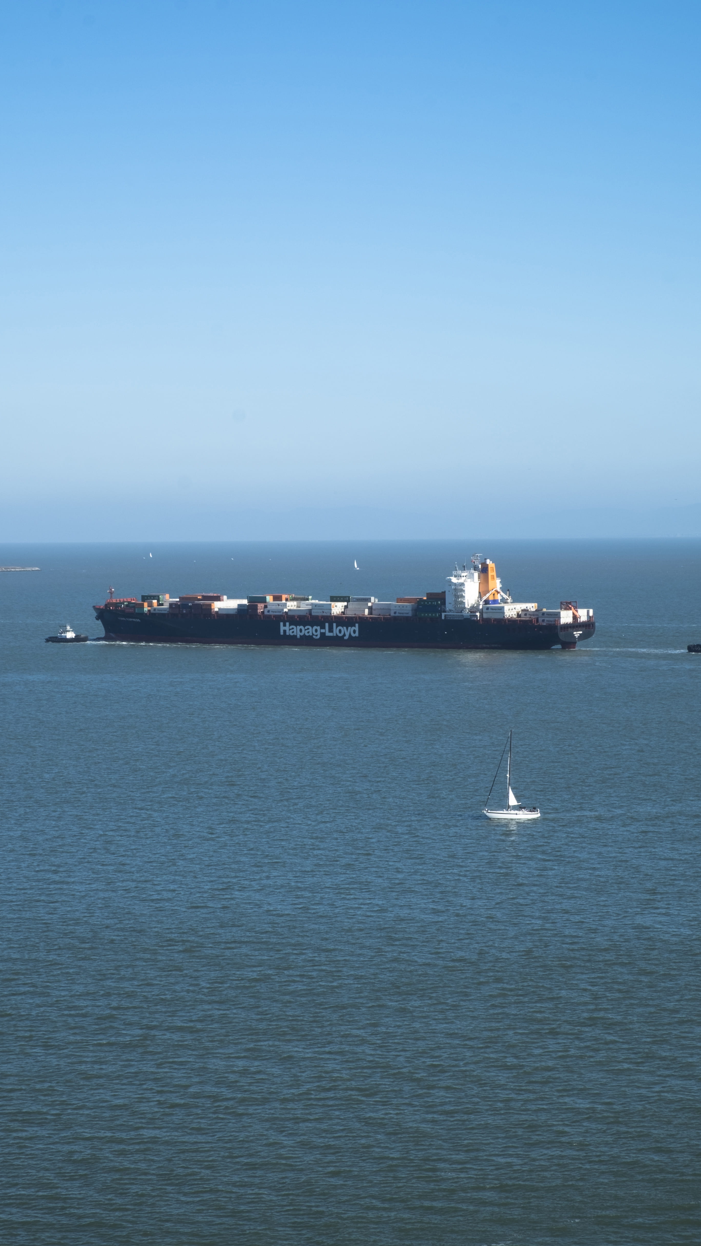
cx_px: 345
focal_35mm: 87
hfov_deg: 13.9
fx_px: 2875
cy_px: 623
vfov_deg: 24.5
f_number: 16
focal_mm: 55
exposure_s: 1/100
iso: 200
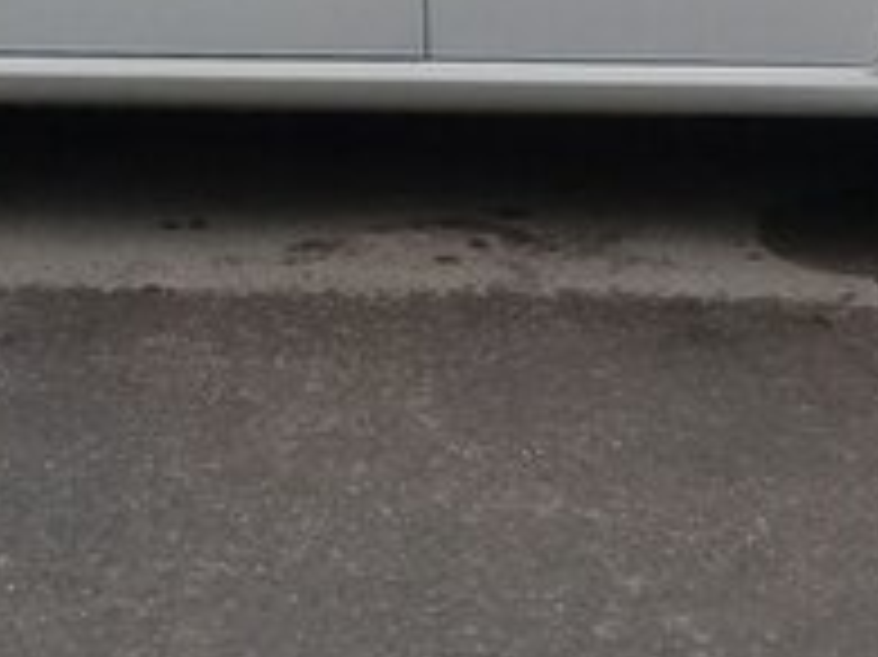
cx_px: 306
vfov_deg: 13.7
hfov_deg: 18.7
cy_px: -137
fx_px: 2662
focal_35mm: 105
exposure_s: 1/120
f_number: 2.2
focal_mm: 3.3
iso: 50
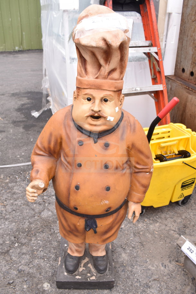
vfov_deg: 61.9
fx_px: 245
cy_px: 147
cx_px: 98
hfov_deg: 43.6
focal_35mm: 30
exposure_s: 1/125
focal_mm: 20
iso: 200
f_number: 5.6
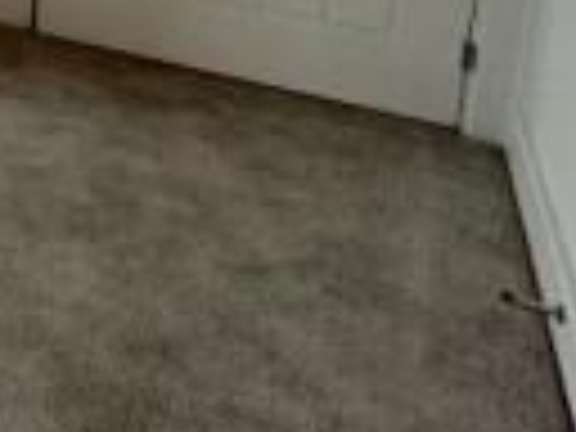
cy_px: -286
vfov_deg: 19.0
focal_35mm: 64
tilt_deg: -8.6
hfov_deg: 19.4
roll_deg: +1.6
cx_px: -542
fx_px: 1065
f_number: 2.2
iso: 50
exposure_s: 1/100
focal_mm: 2.22
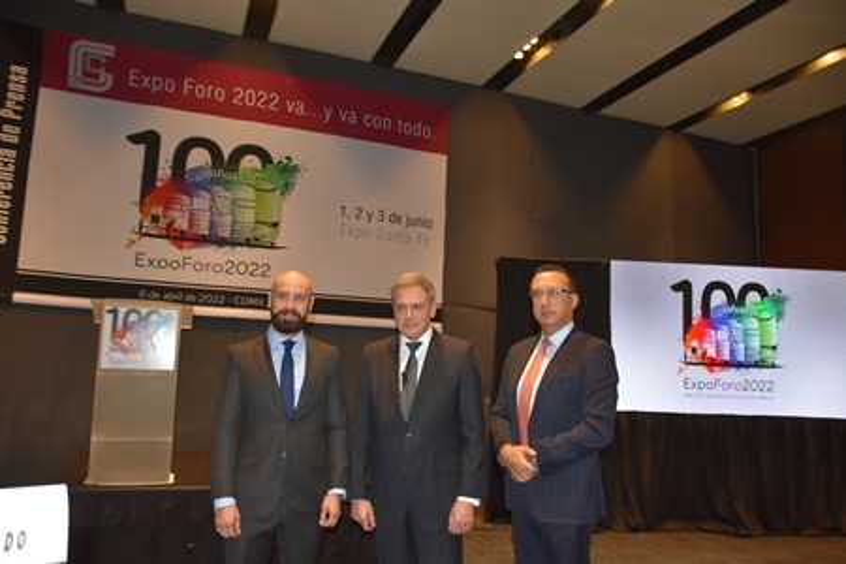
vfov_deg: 47.9
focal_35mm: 27
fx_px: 634
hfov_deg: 67.4
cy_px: 282
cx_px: 423
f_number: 3.5
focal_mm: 18
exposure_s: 1/60
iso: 640
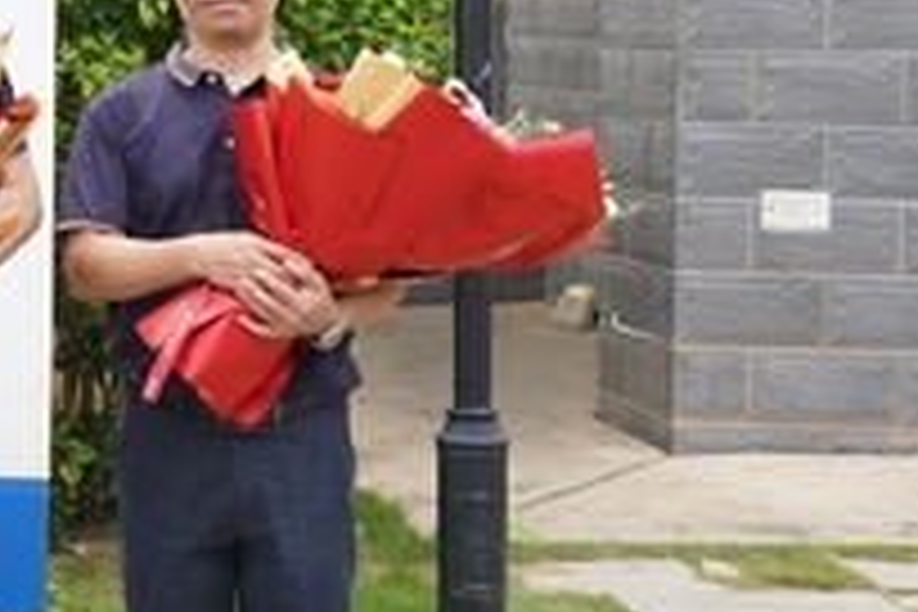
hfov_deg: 17.3
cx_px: -216
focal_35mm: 112
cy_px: 50
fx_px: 2856
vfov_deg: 12.1
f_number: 5.6
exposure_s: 1/2500
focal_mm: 38
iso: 4000
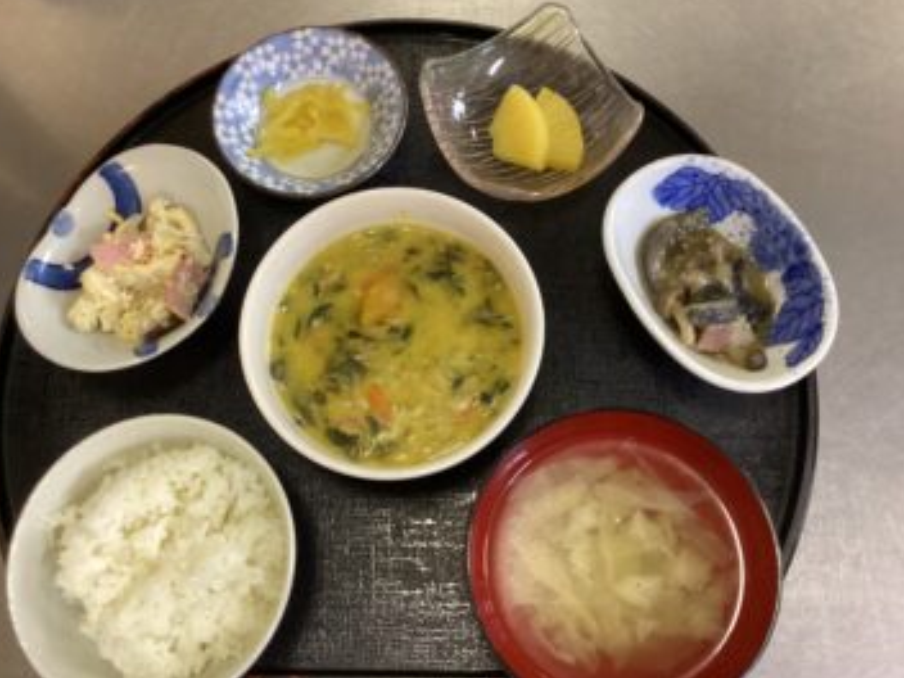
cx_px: 440
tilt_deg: -73.5
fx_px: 862
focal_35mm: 33
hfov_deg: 55.3
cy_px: 345
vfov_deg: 42.9
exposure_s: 1/40
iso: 400
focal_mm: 3.3
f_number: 2.4
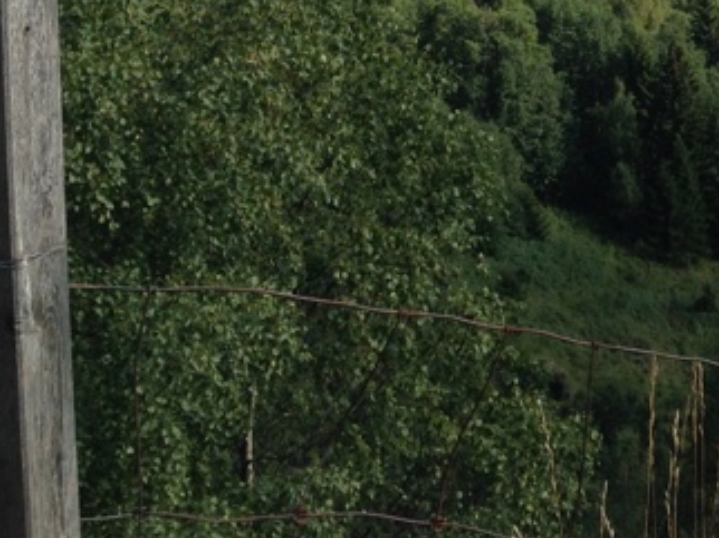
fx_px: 2179
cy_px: -248
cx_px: 949
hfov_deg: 17.5
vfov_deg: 13.3
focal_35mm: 105
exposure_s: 1/1022
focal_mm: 4.12
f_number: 2.4
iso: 50
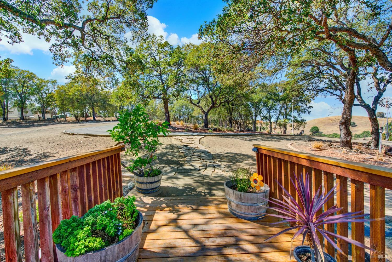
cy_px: 131
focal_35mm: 14
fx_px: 153
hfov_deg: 104.2
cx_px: 196
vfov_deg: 81.3
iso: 100
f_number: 14
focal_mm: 14
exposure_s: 1/25
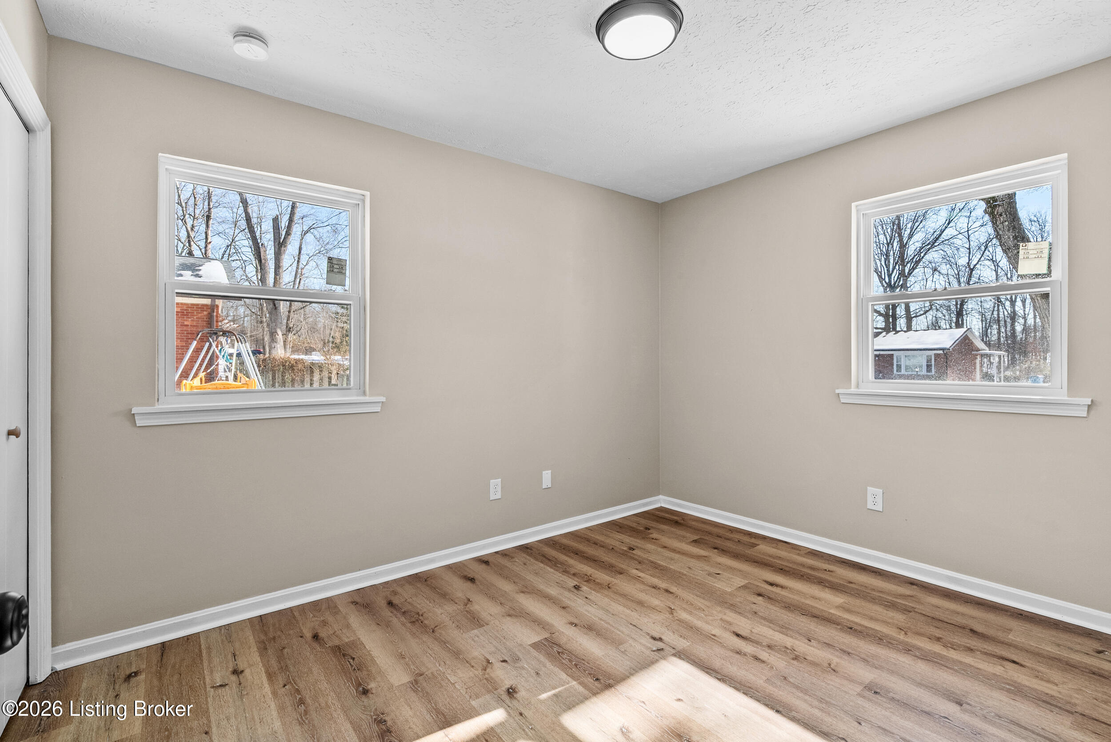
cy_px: 371
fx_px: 494
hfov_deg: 96.7
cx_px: 556
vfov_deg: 73.8
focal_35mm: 16
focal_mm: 16
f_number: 11
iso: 400
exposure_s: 1/13
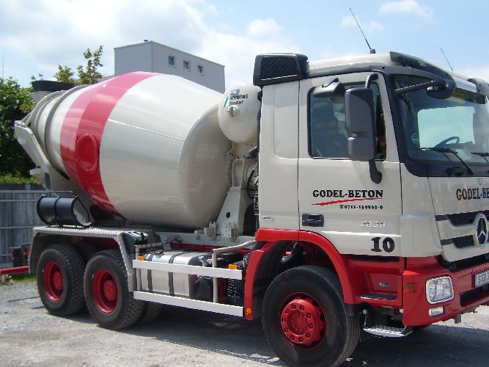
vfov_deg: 34.3
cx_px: 258
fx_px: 593
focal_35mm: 42
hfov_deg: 44.8
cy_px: 189
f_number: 7.1
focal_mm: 5.8
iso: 50
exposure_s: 1/309
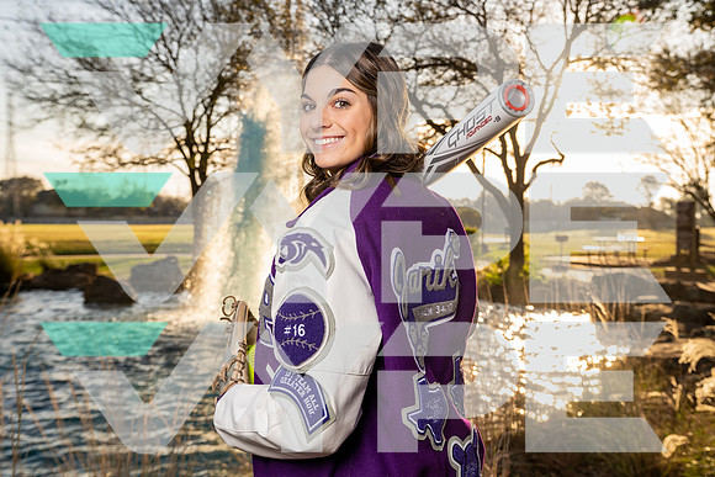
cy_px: 238
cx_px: 358
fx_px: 795
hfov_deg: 48.4
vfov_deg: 33.4
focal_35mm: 40
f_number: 5.6
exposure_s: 1/250
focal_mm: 40
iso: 160
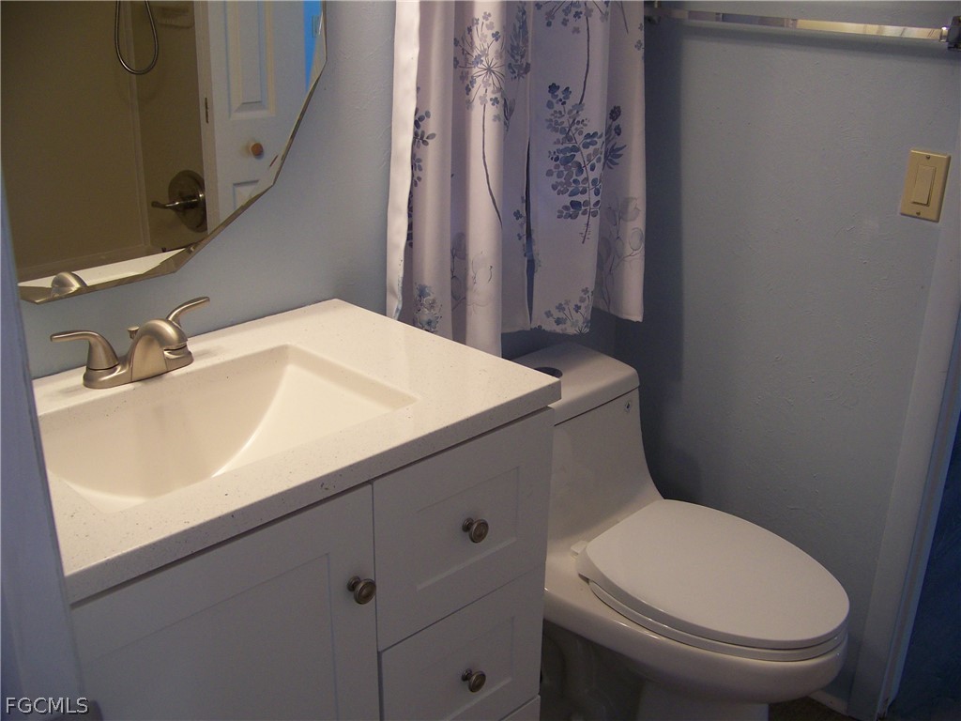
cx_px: 480
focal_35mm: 36
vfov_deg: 39.7
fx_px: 999
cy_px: 360
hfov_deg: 51.4
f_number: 2.8
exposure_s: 1/30
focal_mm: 5.85
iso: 100
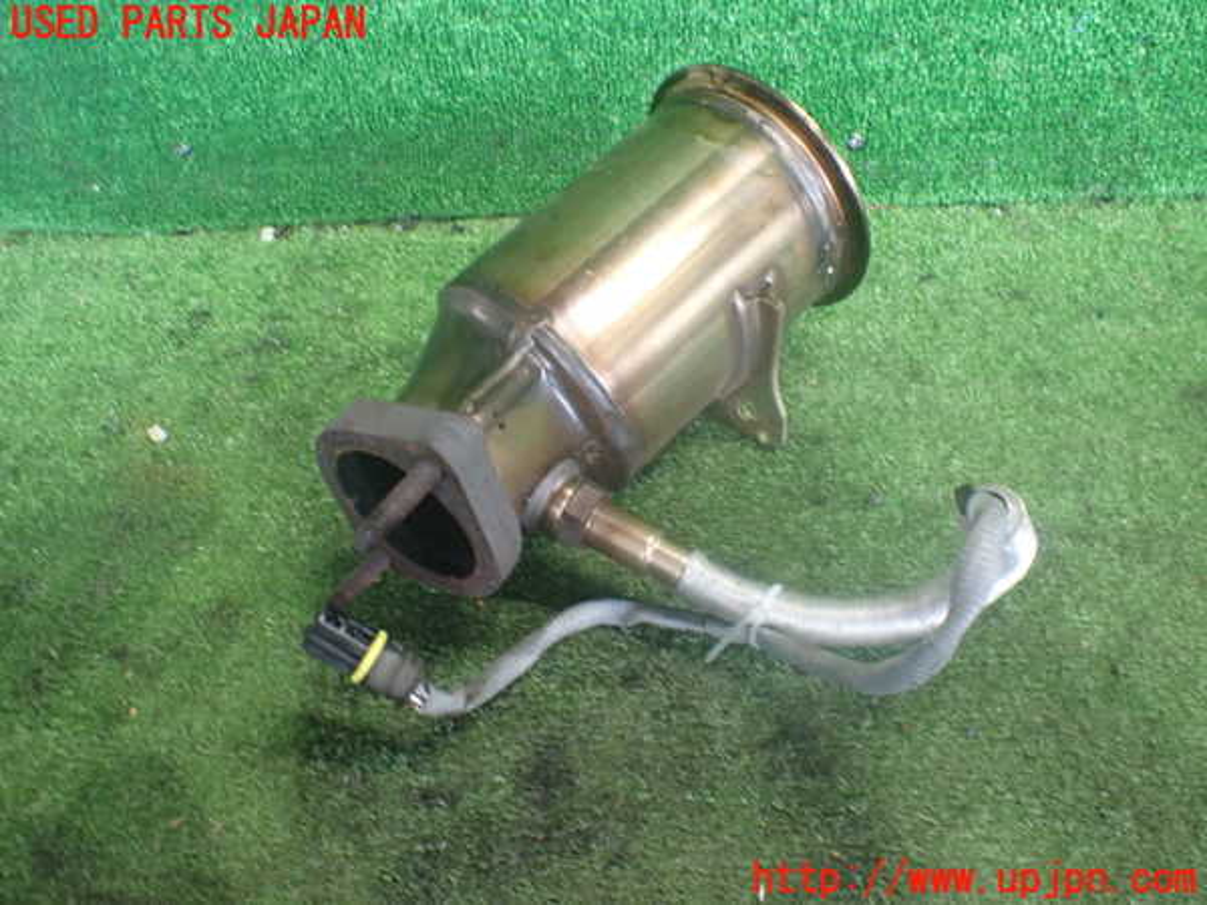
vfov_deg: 46.8
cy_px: 452
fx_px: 1046
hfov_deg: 60.0
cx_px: 604
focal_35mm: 30
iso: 800
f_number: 2.3
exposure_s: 1/60
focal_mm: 5.4
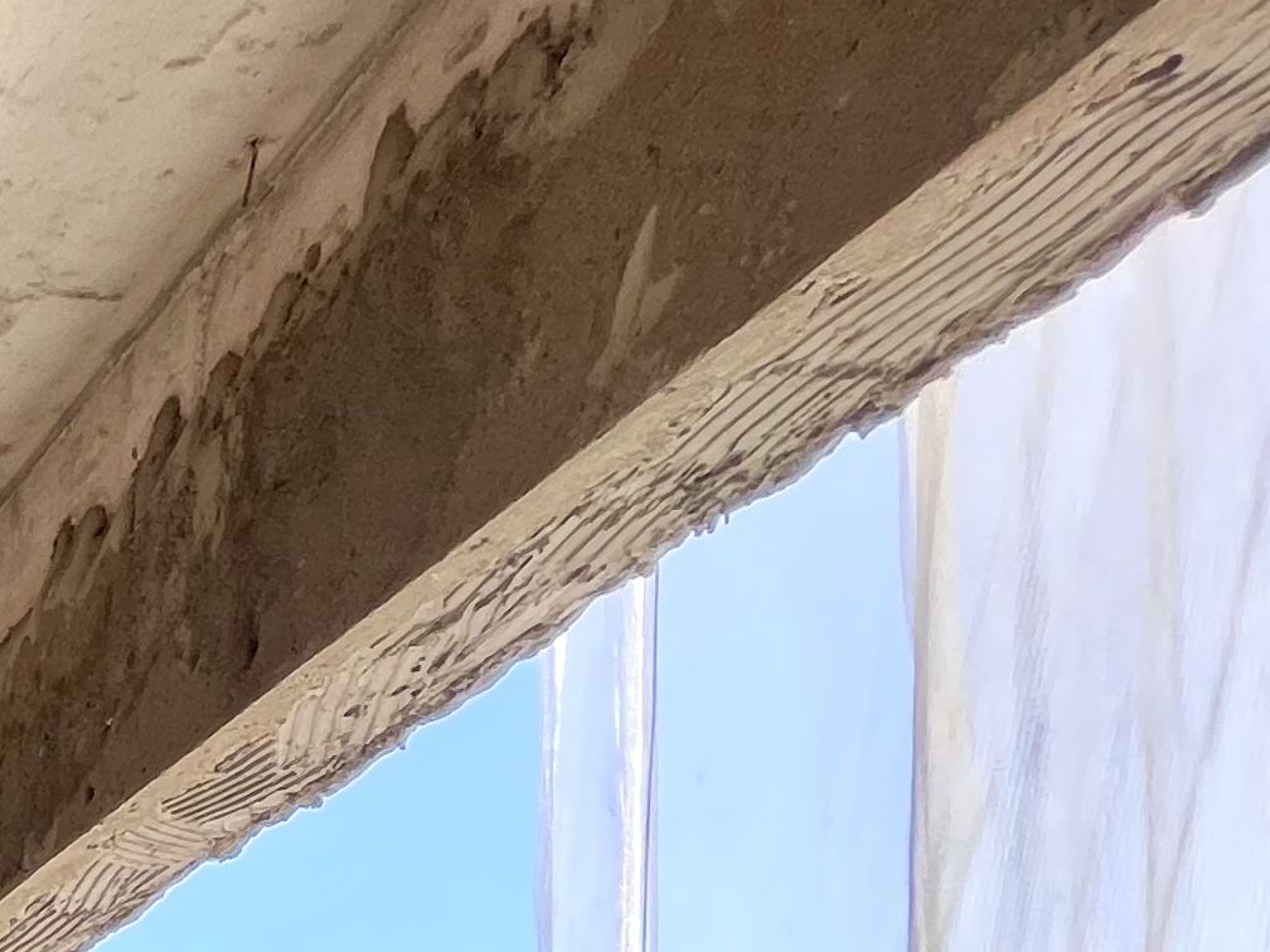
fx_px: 1908
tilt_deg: -3.5
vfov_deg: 19.8
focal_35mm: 52
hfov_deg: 22.9
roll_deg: +0.0
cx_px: -947
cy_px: 1755
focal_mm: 1.57
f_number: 1.8
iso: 32
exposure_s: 1/433
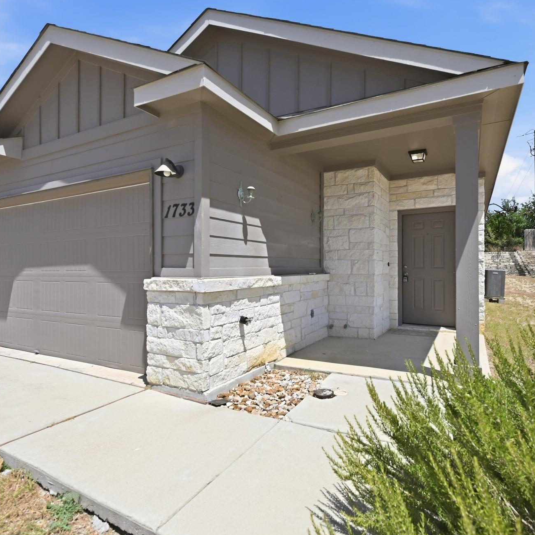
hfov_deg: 74.6
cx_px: 296
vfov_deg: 74.8
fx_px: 350
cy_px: 262
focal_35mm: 20
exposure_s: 1/2500
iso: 320
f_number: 4.5
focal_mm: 15
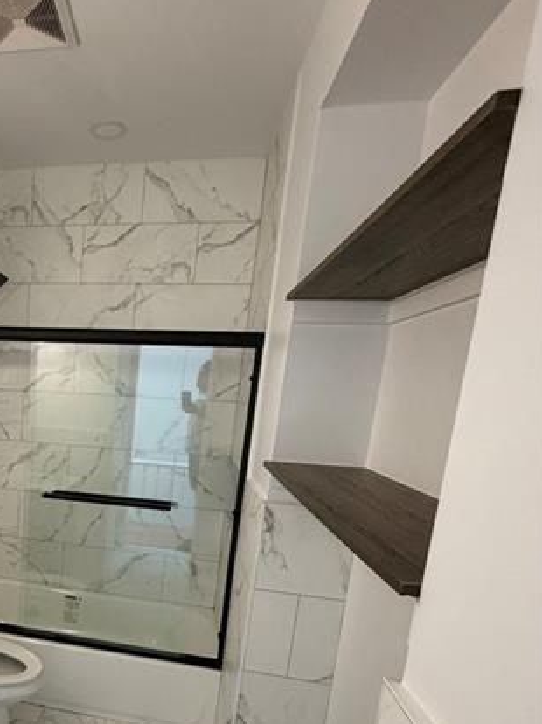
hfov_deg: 47.2
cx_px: 45
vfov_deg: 65.2
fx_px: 543
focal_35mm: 26
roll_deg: -4.4
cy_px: 495
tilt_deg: -12.3
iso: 400
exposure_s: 1/60
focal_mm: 2.22
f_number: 2.2
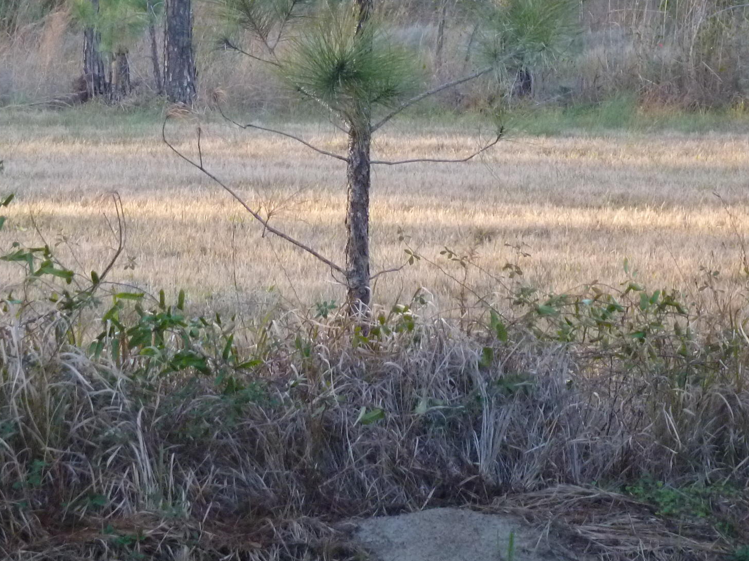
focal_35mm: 182
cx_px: 206
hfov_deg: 10.8
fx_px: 3938
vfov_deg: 8.1
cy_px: 73
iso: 400
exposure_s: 1/50
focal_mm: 18.7
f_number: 5
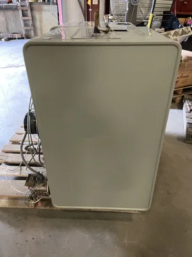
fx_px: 192
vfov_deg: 67.3
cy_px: 128
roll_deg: -0.7
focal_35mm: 26
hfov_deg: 53.1
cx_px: 96
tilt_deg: -30.5
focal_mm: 4.2
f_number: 1.6
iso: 320
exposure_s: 1/60
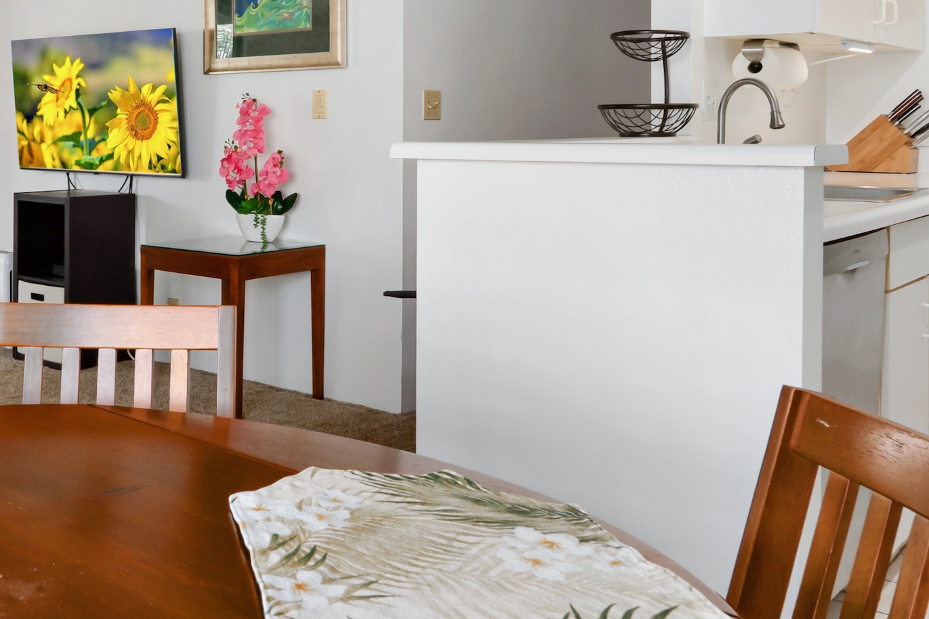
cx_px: 198
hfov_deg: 44.4
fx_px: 1084
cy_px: 165
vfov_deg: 31.4
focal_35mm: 42
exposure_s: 1/10
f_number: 11
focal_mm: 16
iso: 320
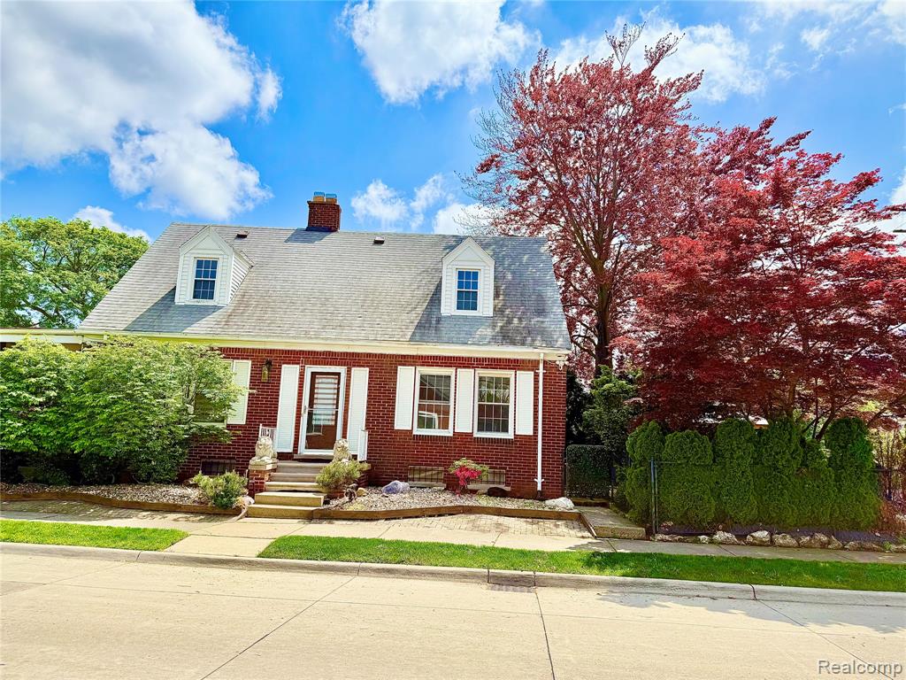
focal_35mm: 24
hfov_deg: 71.6
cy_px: 340
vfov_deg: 56.8
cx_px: 453
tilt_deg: +10.6
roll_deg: -2.9
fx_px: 628
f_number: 1.78
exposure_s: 1/5714
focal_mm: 6.76
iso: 80
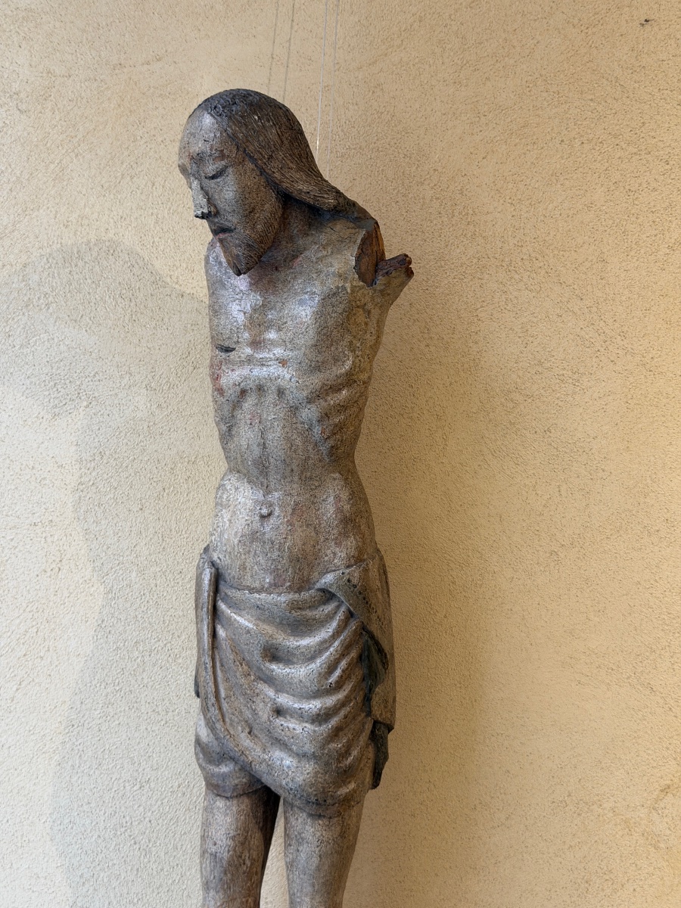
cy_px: 454
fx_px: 1259
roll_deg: -2.7
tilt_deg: +5.2
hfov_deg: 30.3
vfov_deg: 39.7
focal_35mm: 48
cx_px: 340
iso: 100
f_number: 1.78
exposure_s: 1/50
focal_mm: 6.76
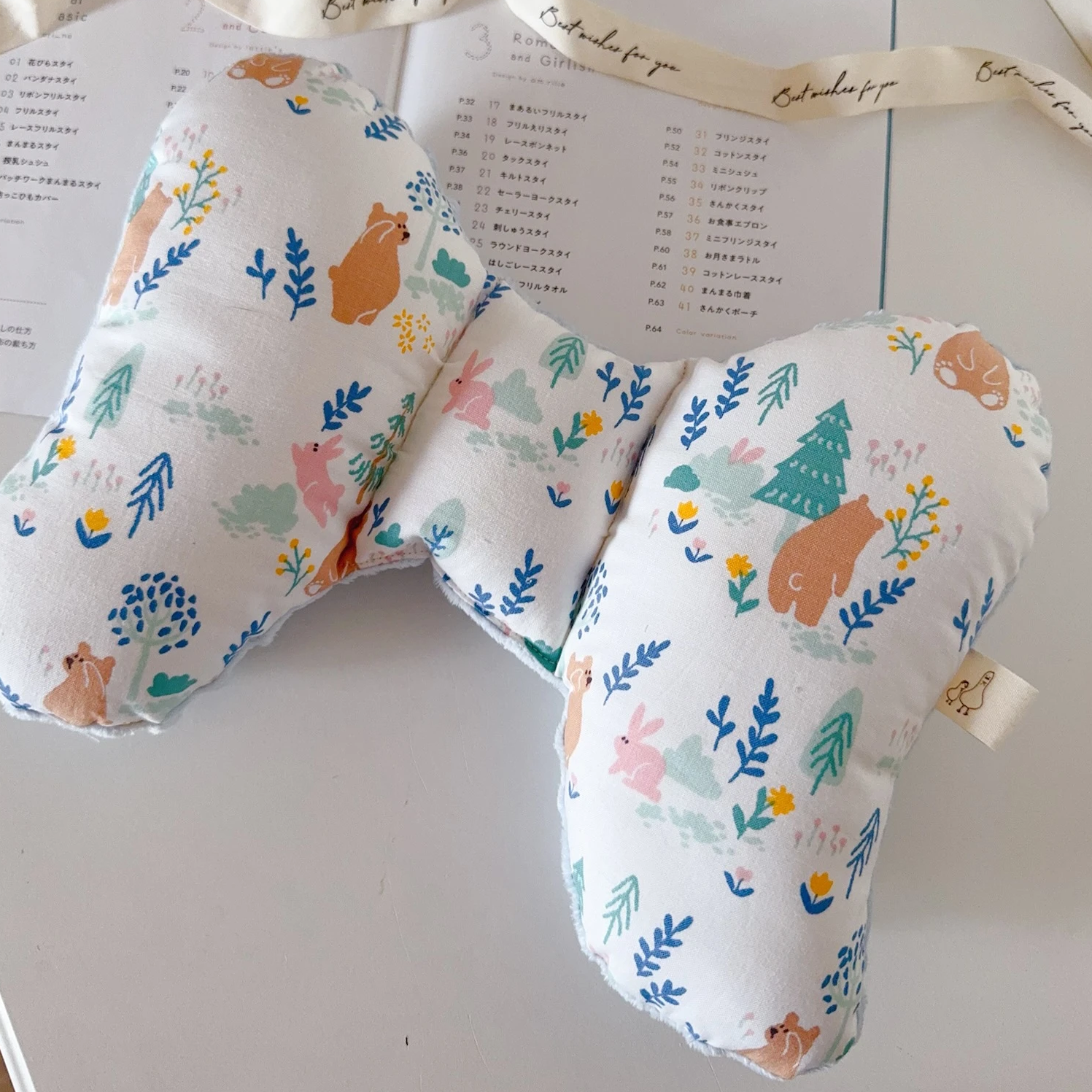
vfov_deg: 55.3
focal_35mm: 29
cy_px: 444
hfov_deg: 55.6
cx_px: 544
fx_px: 1035
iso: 200
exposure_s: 1/120
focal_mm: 6.76
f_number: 1.78
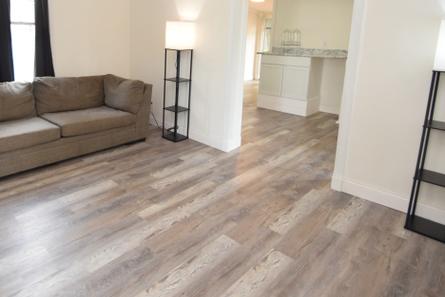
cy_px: 81
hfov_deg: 72.2
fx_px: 297
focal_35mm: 24
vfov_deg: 51.4
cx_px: 160
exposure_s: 1/80
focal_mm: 10
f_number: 4.5
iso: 800
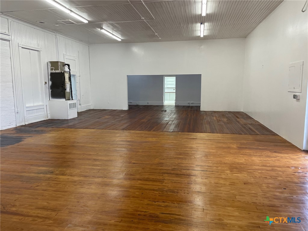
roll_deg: +0.6
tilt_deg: -7.2
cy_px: 116
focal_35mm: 26
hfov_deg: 67.3
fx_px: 231
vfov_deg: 53.1
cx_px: 154
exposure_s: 1/120
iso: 125
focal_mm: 4.2
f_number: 1.6
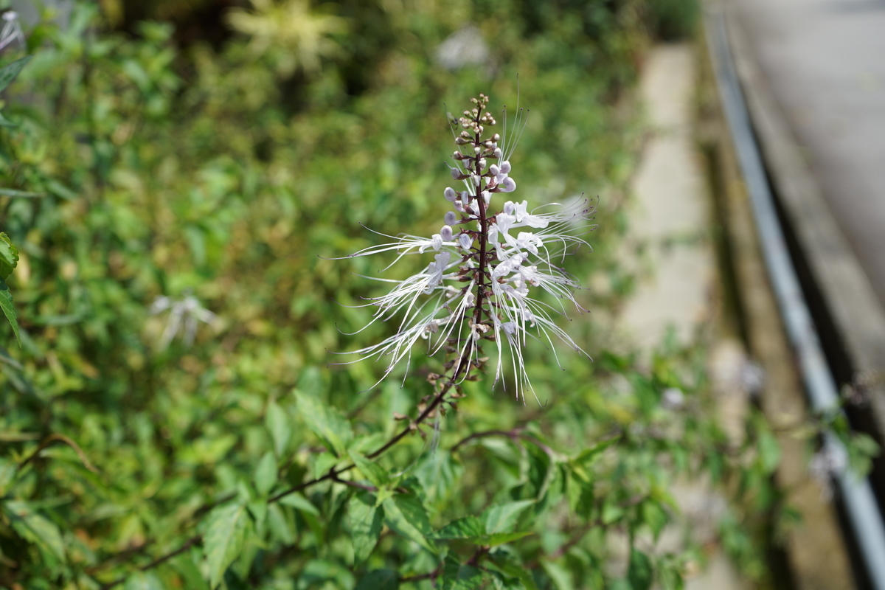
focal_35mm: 45
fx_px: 1106
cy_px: 295
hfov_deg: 43.6
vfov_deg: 29.9
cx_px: 442
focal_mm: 45
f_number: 5
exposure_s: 1/640
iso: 100
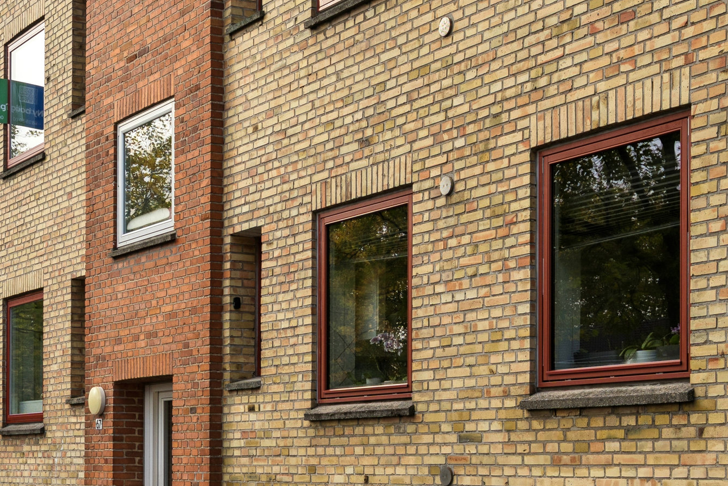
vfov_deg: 20.3
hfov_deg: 30.0
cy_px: 207
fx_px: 1355
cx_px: 286
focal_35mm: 67
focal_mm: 30
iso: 200
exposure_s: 1/200
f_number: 8
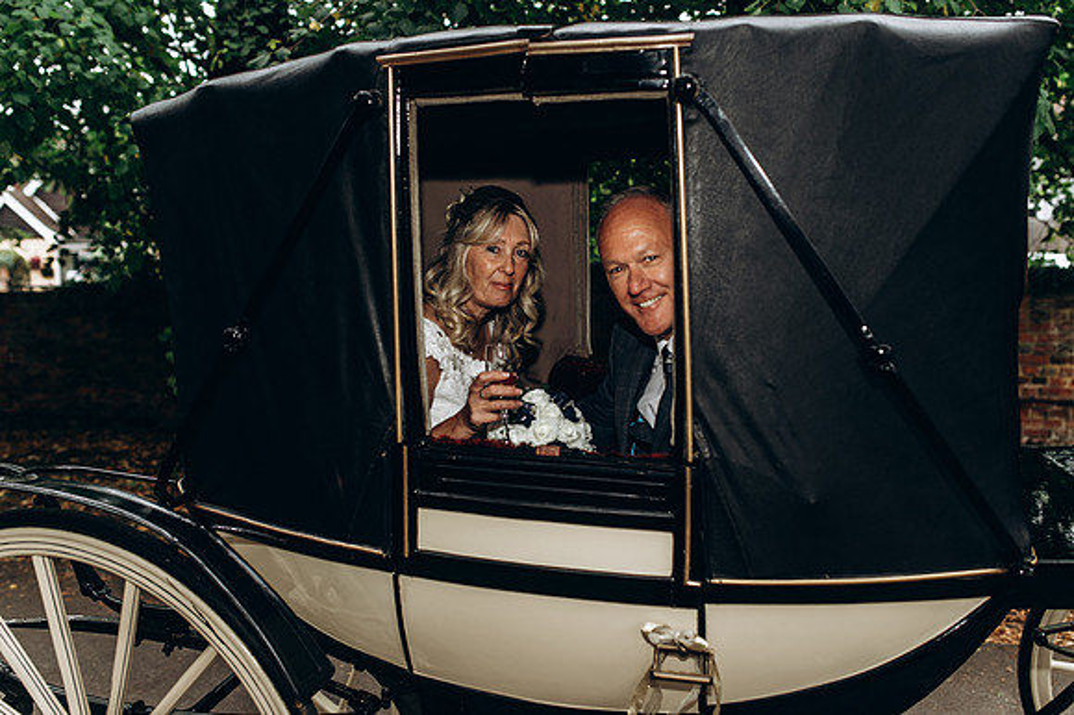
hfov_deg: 54.5
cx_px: 537
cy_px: 358
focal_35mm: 35
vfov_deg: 37.8
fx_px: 1044
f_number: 2.8
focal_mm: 35
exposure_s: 1/160
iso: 100
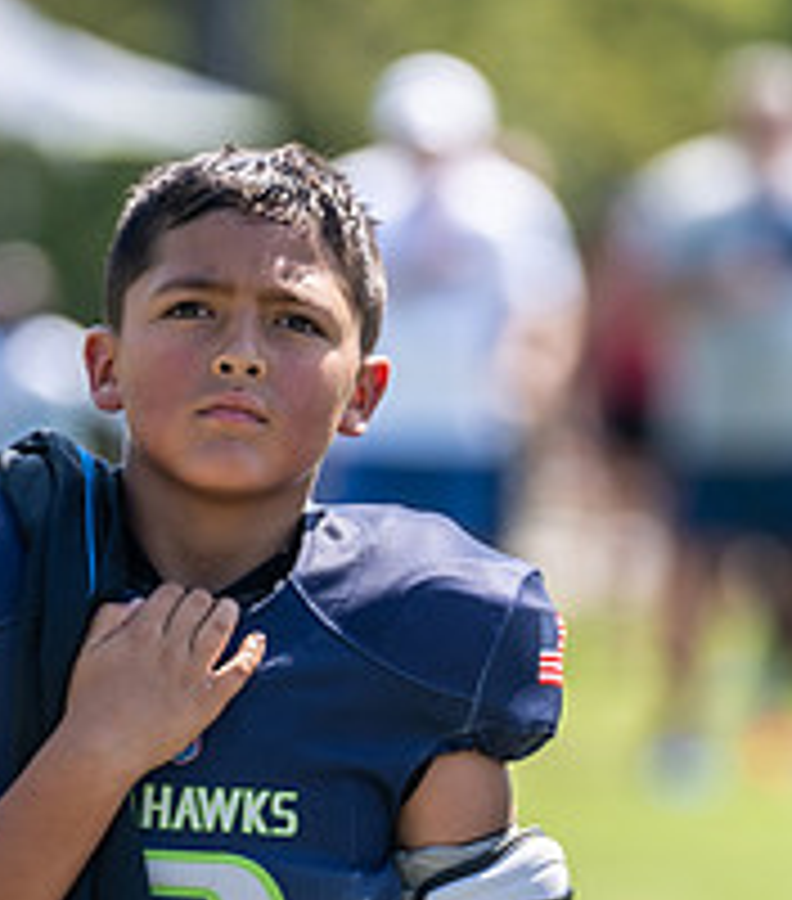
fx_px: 15682
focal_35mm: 566
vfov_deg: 3.3
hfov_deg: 2.9
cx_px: 306
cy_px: 699
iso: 100
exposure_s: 1/800
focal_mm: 173
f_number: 2.8
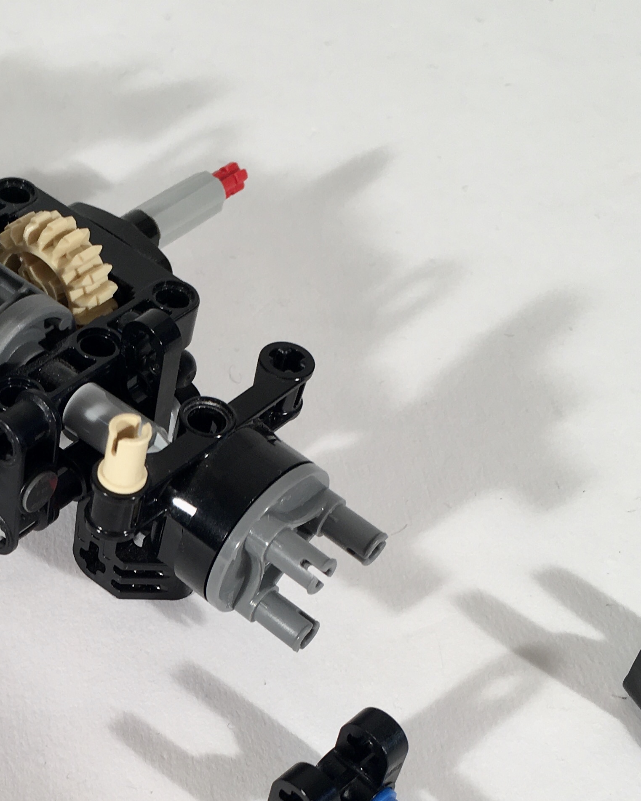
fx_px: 1423
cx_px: 33
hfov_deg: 24.5
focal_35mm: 60
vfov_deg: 30.8
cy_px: 614
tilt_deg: -50.8
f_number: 2.2
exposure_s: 1/60
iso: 25
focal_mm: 4.15
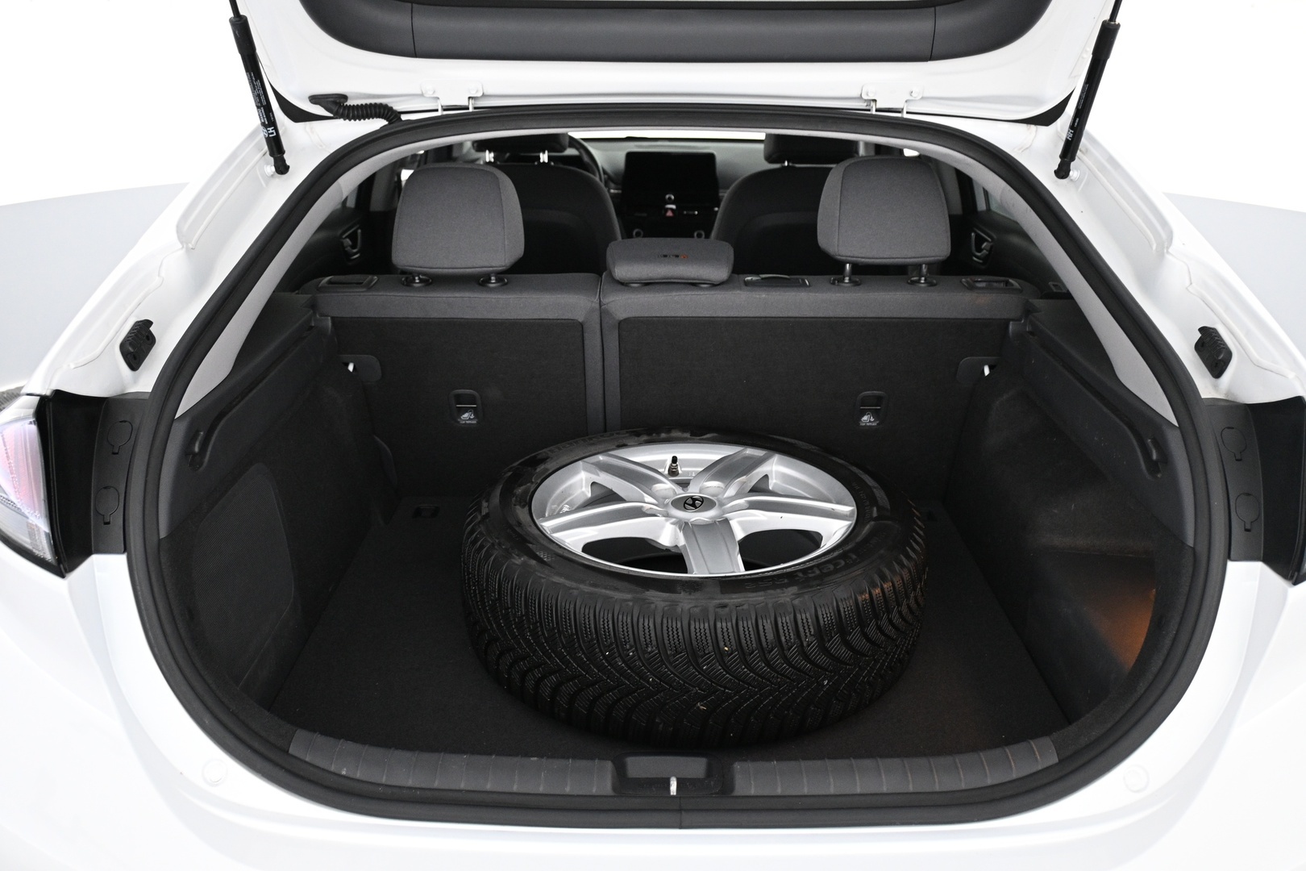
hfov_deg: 59.5
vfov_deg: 41.7
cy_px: 436
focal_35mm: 32
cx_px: 653
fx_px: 1143
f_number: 4
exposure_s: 1/40
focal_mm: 21
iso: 1600
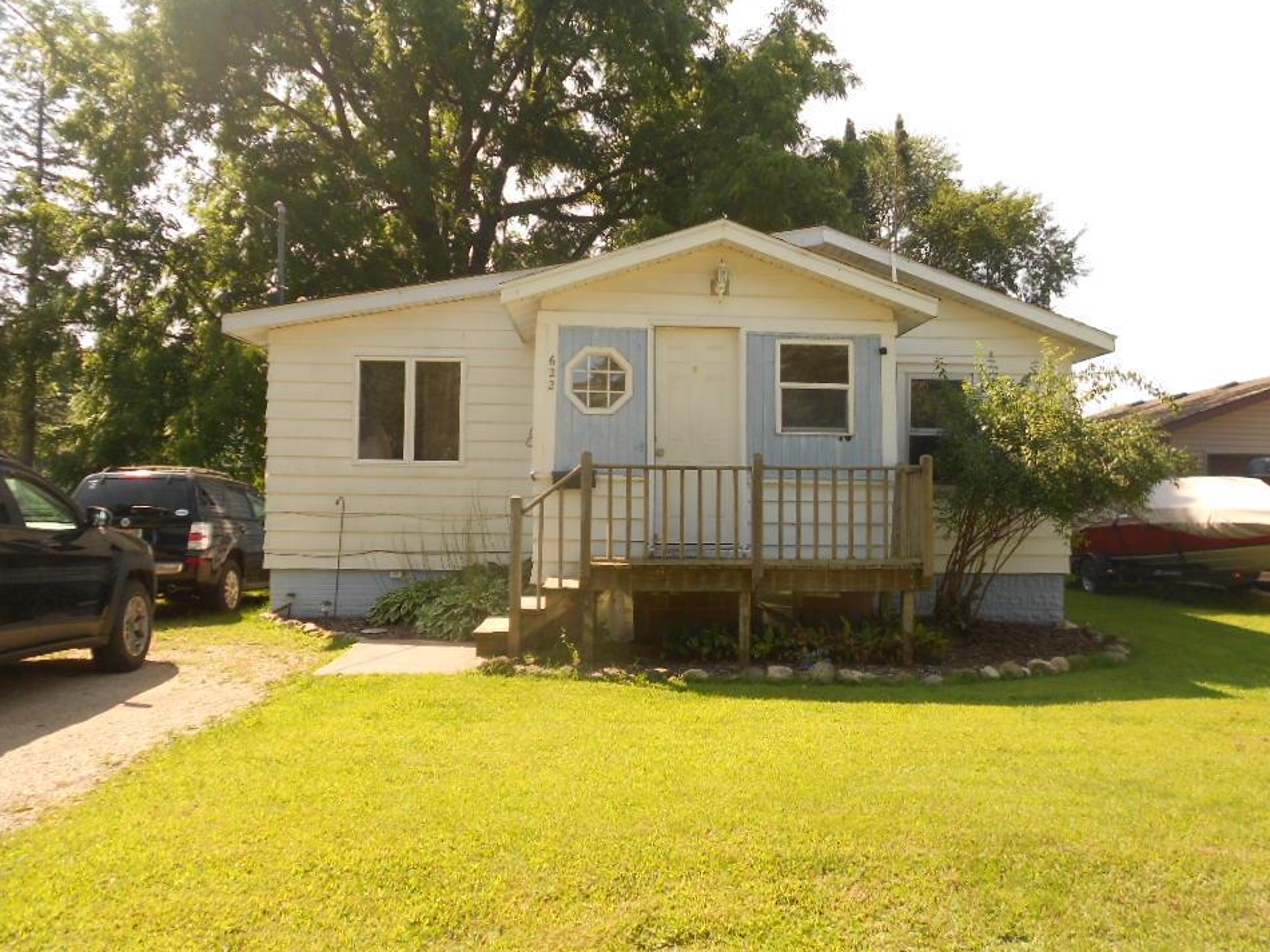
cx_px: 674
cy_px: 454
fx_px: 1027
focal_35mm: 28
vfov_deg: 49.7
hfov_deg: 63.4
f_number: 3.2
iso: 80
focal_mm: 4.6
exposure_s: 1/400
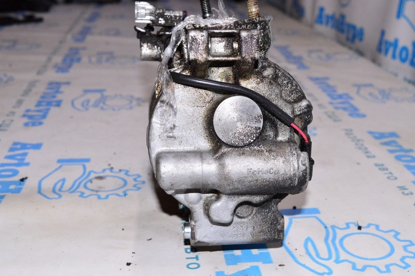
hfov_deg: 38.9
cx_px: 208
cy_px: 138
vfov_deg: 26.4
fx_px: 587
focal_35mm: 51
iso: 1600
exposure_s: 1/200
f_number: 8
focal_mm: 34
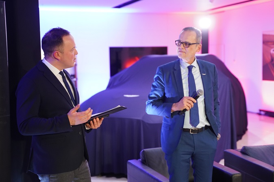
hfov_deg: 35.6
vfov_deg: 24.2
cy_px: 91
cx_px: 137
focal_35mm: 56
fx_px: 426
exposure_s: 1/250
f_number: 2.8
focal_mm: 56
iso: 4000
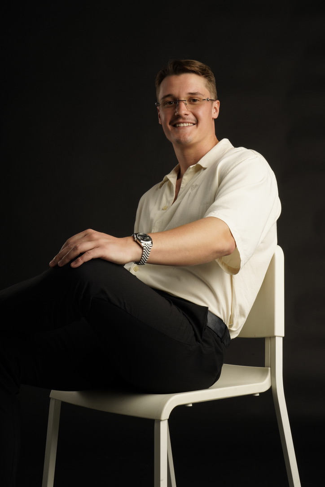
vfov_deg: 28.8
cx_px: 162
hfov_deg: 19.5
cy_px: 244
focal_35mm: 70
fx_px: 948
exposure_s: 1/160
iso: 100
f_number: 20
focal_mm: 70
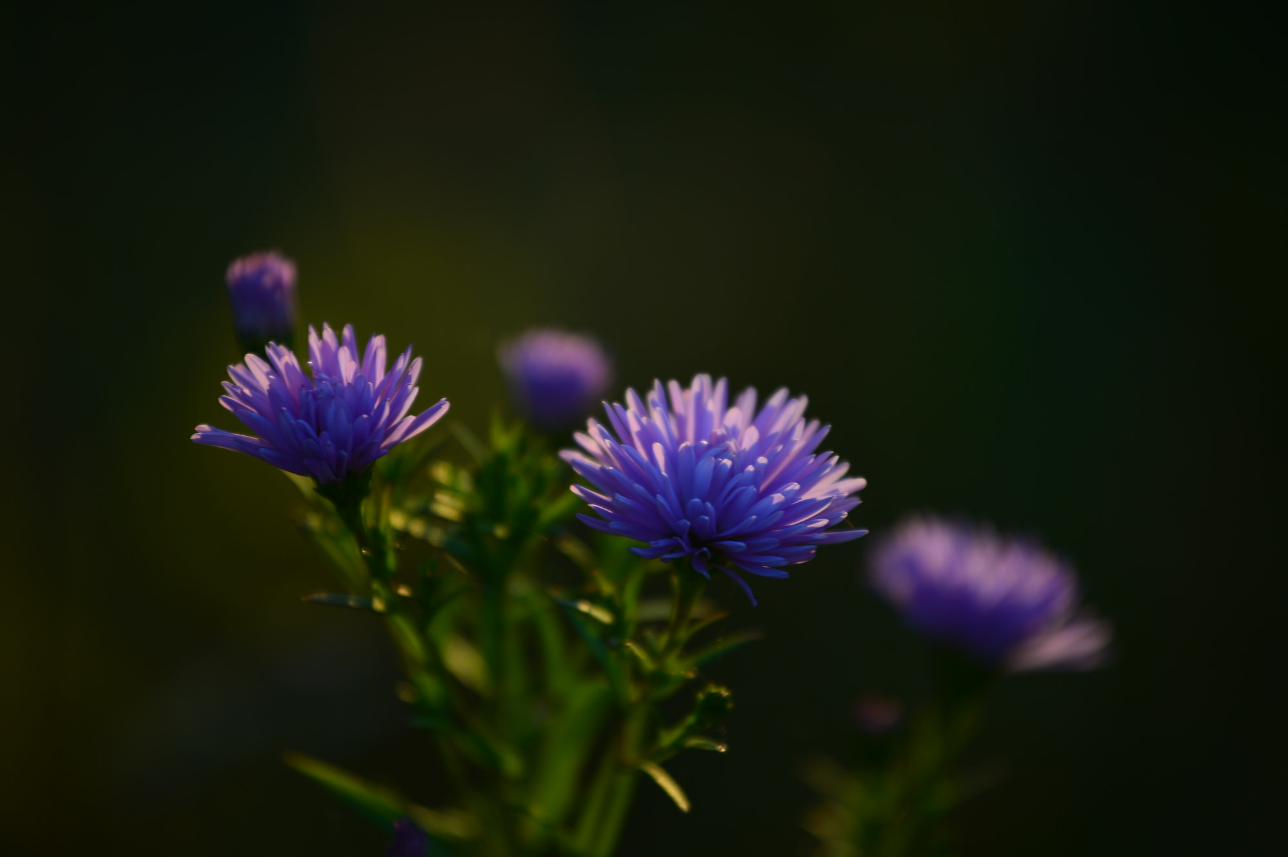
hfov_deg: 10.0
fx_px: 7366
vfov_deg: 6.7
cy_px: 431
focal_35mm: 206
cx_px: 637
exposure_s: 1/200
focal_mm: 200
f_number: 4
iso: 125
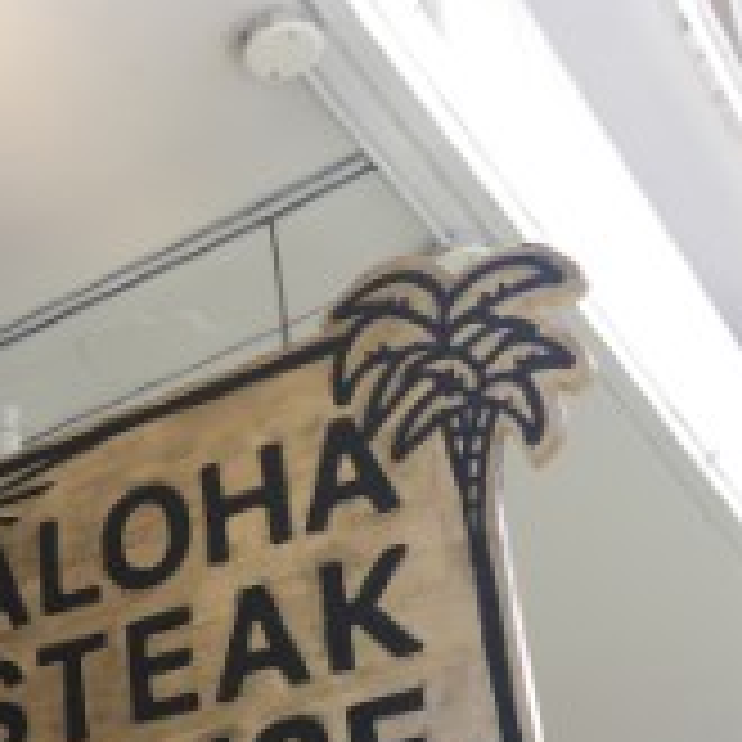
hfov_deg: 22.5
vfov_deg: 23.8
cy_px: 706
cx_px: -175
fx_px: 1698
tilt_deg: +21.7
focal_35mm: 70
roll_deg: -0.9
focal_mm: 4.15
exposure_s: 1/375
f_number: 2.2
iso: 25
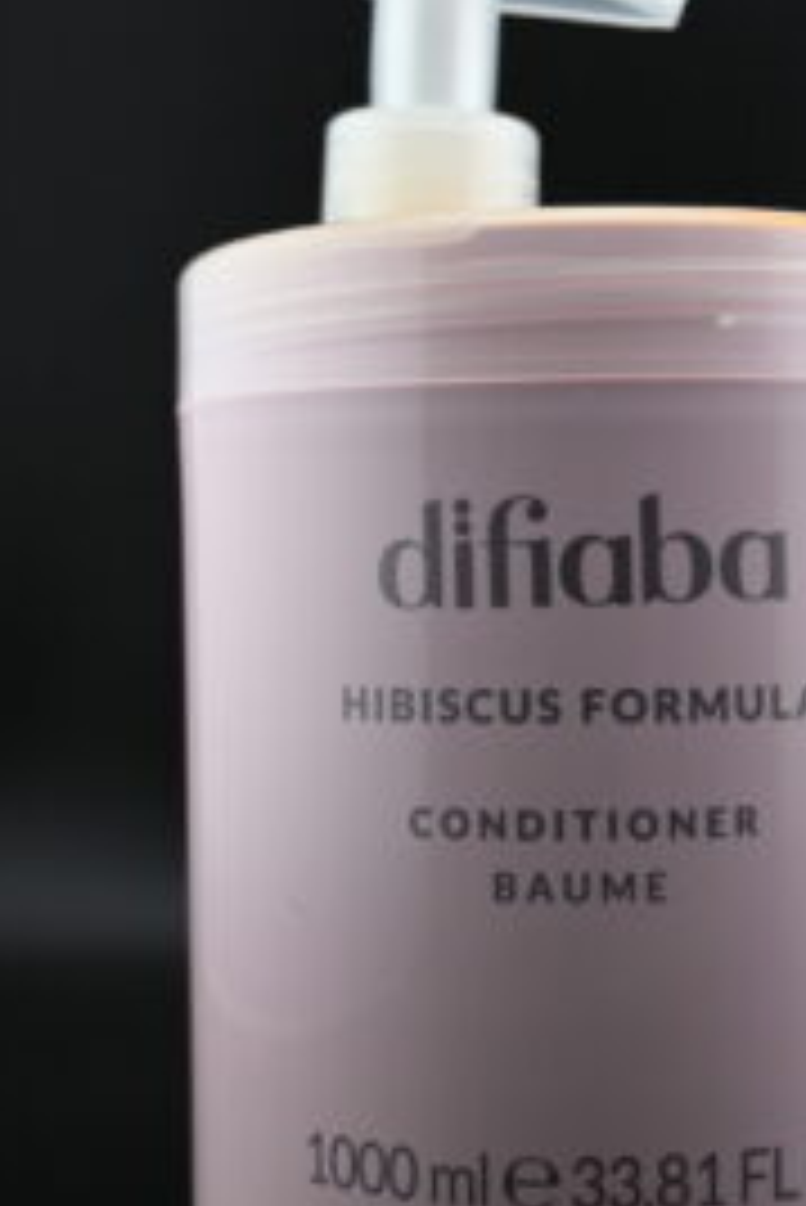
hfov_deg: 23.3
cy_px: 504
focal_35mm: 58
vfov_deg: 34.5
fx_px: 1940
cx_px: 585
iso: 400
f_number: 4.2
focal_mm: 23
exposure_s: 1/200
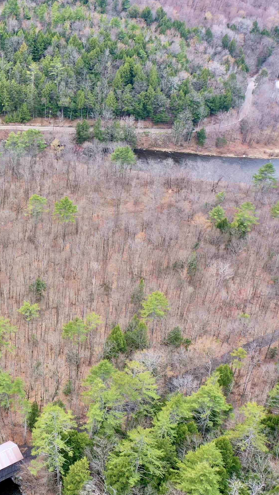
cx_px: -23
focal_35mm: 45
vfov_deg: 45.5
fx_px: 592
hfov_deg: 24.8
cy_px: 252
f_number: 3.5
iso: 100
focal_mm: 10.26
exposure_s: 1/80
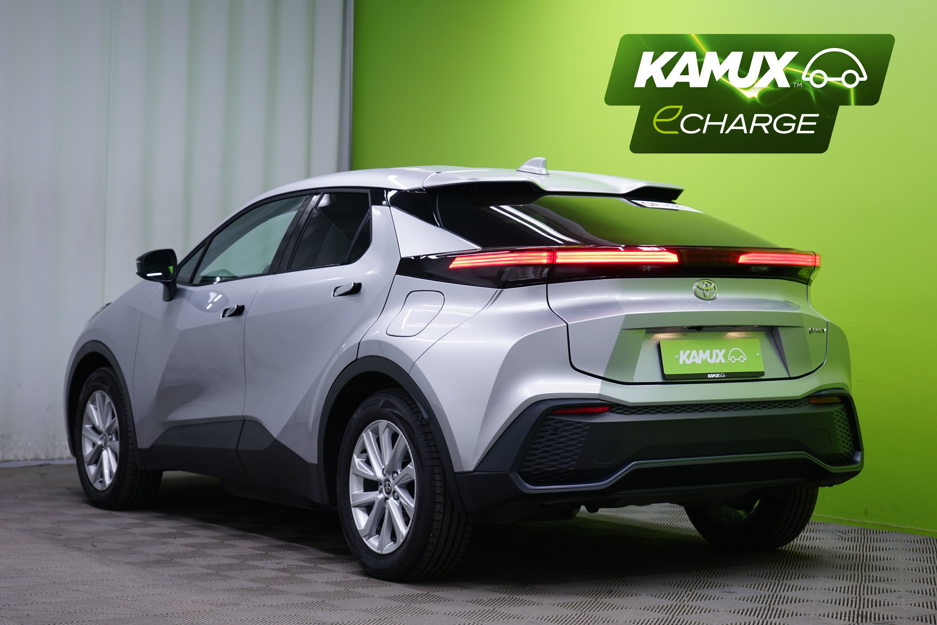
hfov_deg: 28.8
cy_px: 312
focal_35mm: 70
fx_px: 1822
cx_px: 468
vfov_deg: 19.5
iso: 400
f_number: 5.6
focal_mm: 70
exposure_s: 1/13
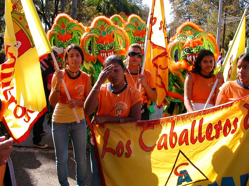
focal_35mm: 37
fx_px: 266
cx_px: 124
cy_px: 93
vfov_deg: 38.7
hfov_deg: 50.1
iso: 100
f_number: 4.5
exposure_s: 1/210
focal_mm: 5.6
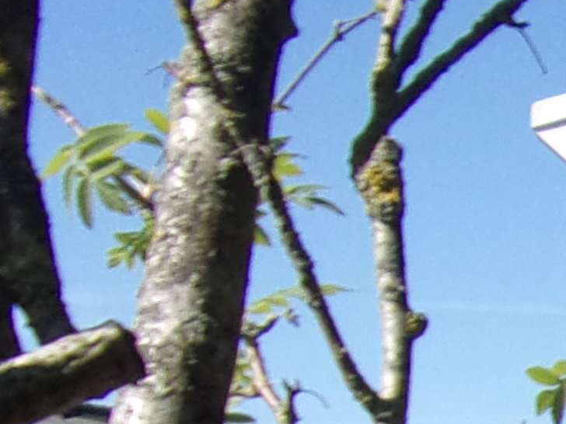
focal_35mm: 152
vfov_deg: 9.4
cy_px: 713
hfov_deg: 10.4
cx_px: 1530
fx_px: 2485
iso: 80
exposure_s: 1/900
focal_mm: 4.3
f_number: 3.3
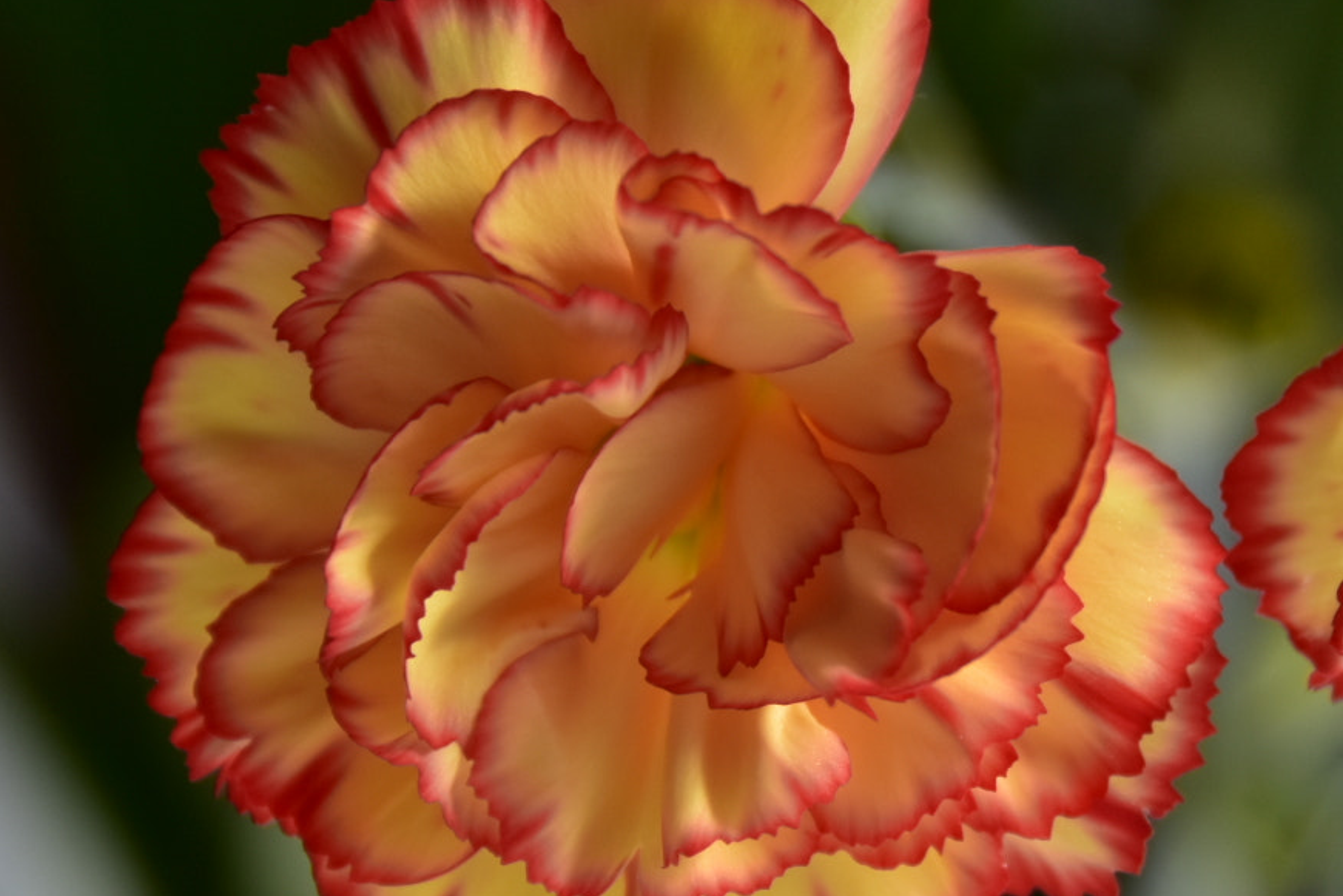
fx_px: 31228
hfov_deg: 2.5
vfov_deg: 1.6
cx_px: 1136
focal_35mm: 837
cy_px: 577
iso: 200
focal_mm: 300
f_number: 5.6
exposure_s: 1/400
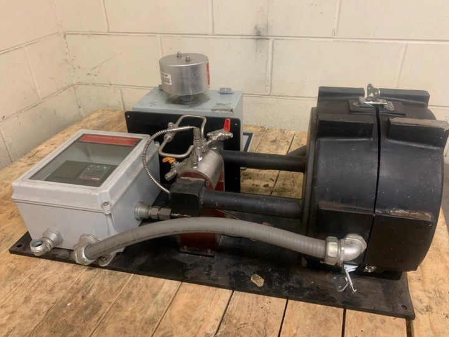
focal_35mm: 27
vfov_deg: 51.4
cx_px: 220
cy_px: 171
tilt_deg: -31.5
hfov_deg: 65.3
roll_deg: +1.5
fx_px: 350
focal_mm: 4.25
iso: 320
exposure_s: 1/60
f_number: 1.8
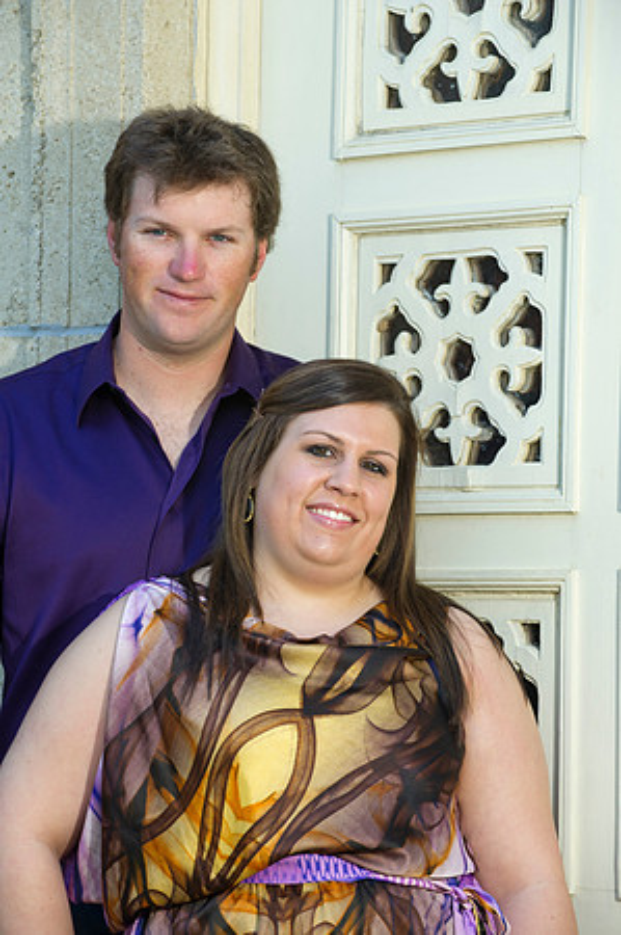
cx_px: 310
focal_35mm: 155
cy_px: 468
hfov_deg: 8.8
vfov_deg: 13.3
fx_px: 4020
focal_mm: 155
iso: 400
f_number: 5.6
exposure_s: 1/80
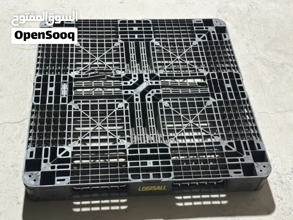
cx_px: 146
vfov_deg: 30.3
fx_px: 406
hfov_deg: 39.7
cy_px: 110
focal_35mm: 48
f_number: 1.78
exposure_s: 1/50
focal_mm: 6.86
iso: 200
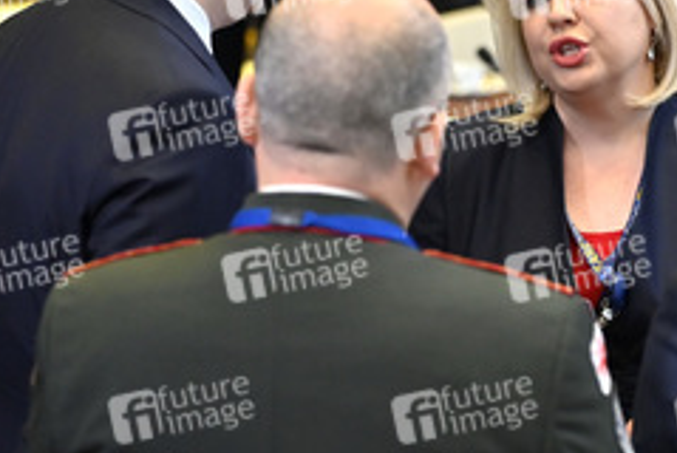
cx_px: 501
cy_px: 198
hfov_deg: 10.9
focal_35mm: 188
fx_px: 3540
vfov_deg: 7.3
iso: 1250
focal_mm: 100
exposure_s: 1/320
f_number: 2.8
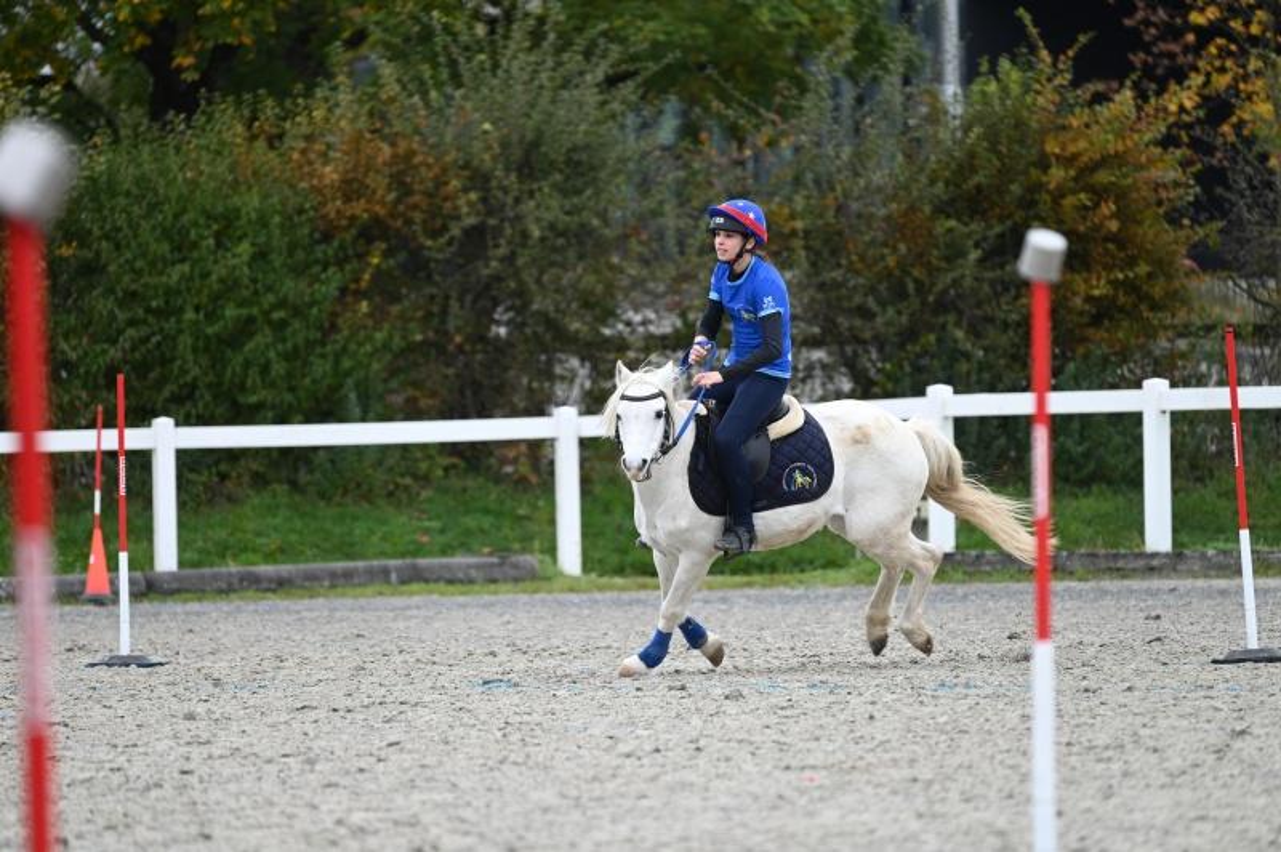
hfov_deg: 7.4
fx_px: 9955
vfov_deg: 4.9
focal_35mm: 280
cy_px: 426
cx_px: 640
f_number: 5.3
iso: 900
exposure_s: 1/800
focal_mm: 280
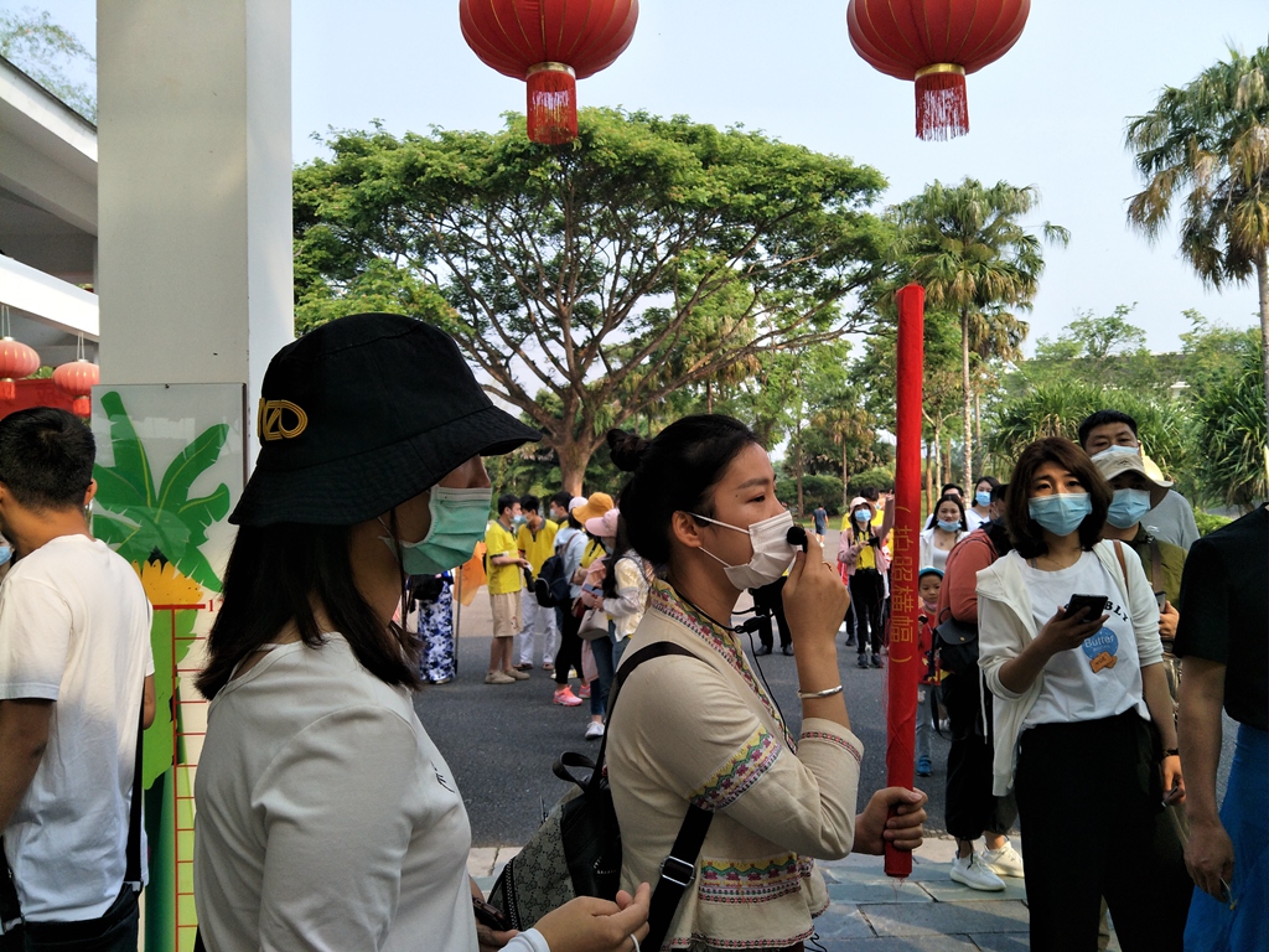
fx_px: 880
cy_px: 476
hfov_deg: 71.6
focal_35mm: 24
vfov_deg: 56.8
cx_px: 634
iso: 62
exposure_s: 1/646
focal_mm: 4.1
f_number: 1.7
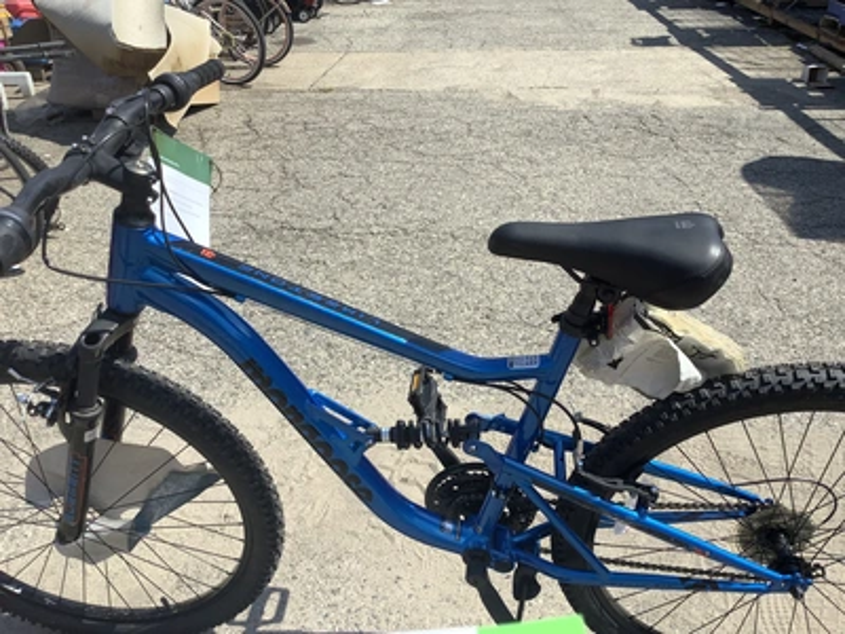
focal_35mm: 31
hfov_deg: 58.4
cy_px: 317
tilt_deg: -29.2
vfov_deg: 45.4
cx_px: 422
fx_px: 757
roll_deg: +2.1
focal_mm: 3.3
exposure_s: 1/1335
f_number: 2.4
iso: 25
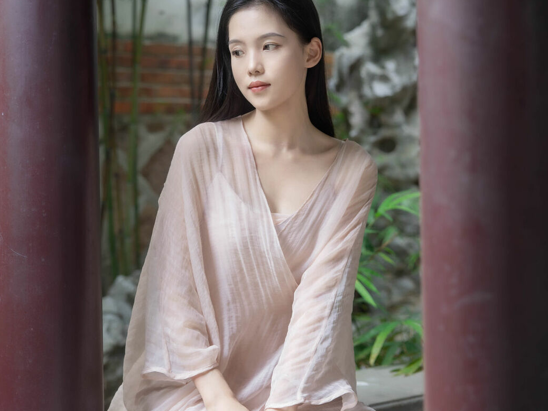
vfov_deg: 20.1
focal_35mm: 73
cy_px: 114
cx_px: 276
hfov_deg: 26.7
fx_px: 1156
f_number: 2.8
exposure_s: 1/125
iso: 200
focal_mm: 50
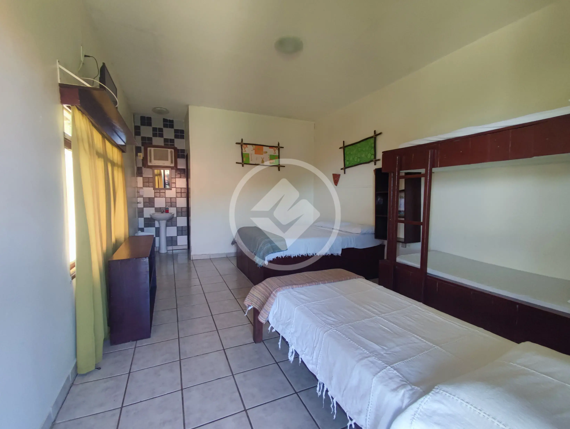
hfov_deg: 98.1
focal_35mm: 15
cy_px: 214
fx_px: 247
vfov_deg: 81.8
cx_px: 285
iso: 126
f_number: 2.2
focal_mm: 1.65
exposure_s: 1/60
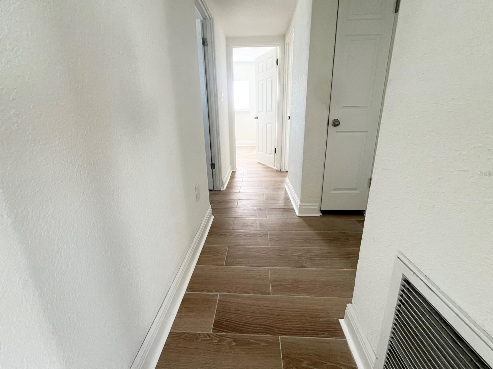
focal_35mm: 14
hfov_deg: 102.1
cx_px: 245
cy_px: 174
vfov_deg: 85.6
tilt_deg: -16.7
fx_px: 199
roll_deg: +0.9
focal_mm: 1.57
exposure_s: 1/99
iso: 160
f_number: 1.8
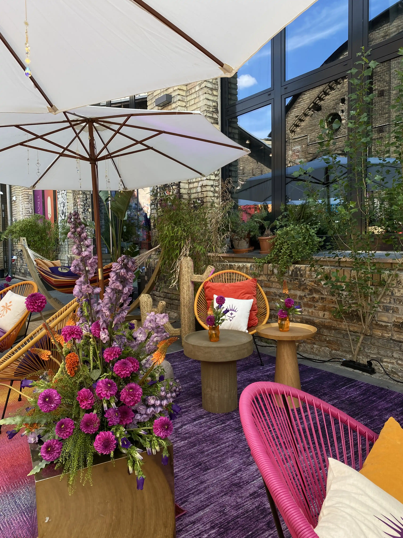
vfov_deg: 67.3
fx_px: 404
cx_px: 202
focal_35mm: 26
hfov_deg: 53.1
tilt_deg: -2.9
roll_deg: +0.9
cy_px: 269
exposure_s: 1/266
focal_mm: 4.25
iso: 32
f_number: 1.8
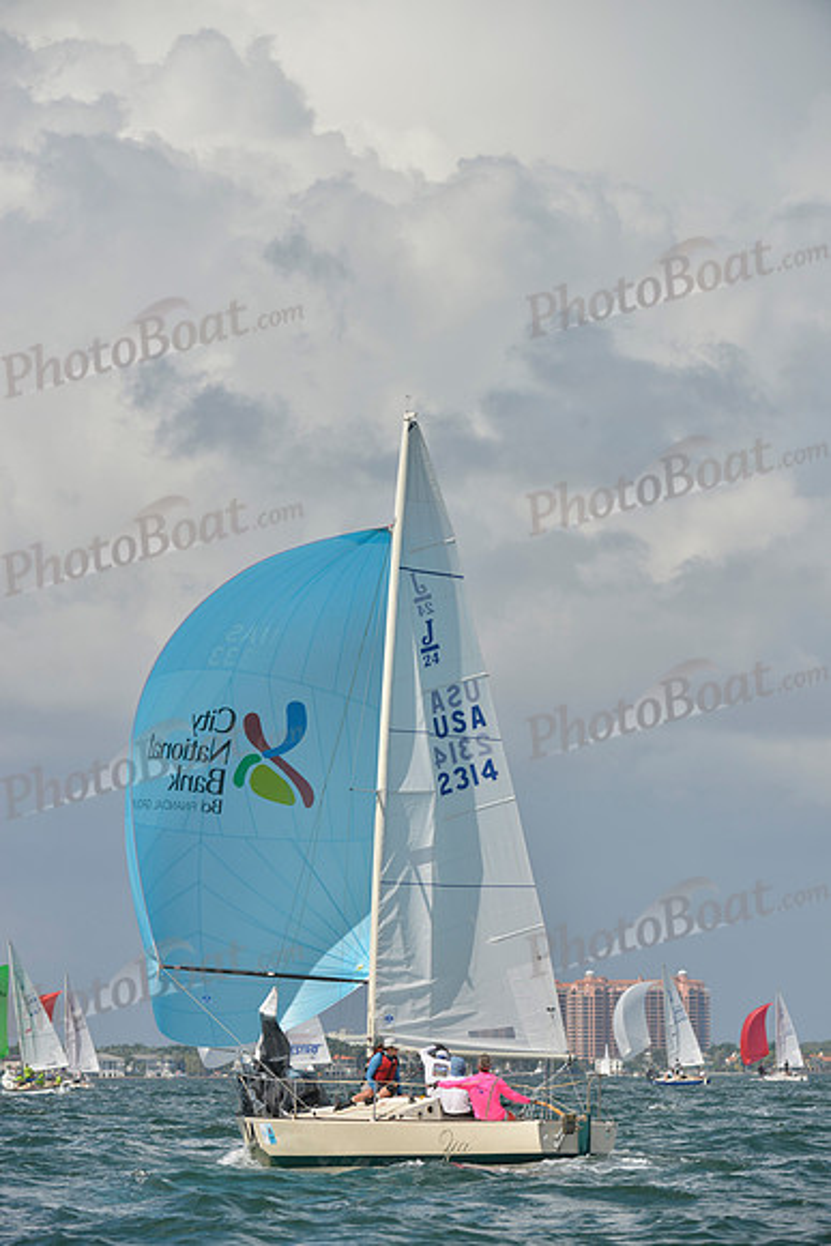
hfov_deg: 6.9
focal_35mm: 200
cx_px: 416
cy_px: 623
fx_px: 6920
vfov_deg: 10.3
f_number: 7.1
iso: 200
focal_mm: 200
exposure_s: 1/1250
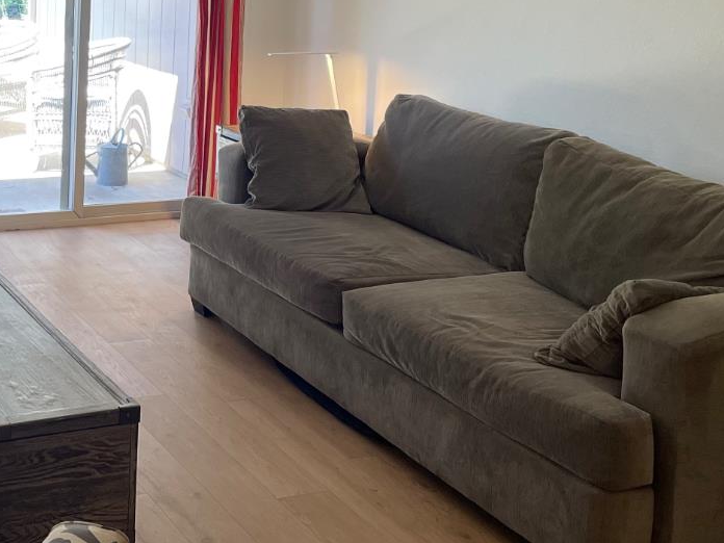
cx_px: 59
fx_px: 1171
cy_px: 31
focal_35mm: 56
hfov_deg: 32.5
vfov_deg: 25.1
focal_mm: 4.2
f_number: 1.6
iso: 100
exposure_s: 1/120
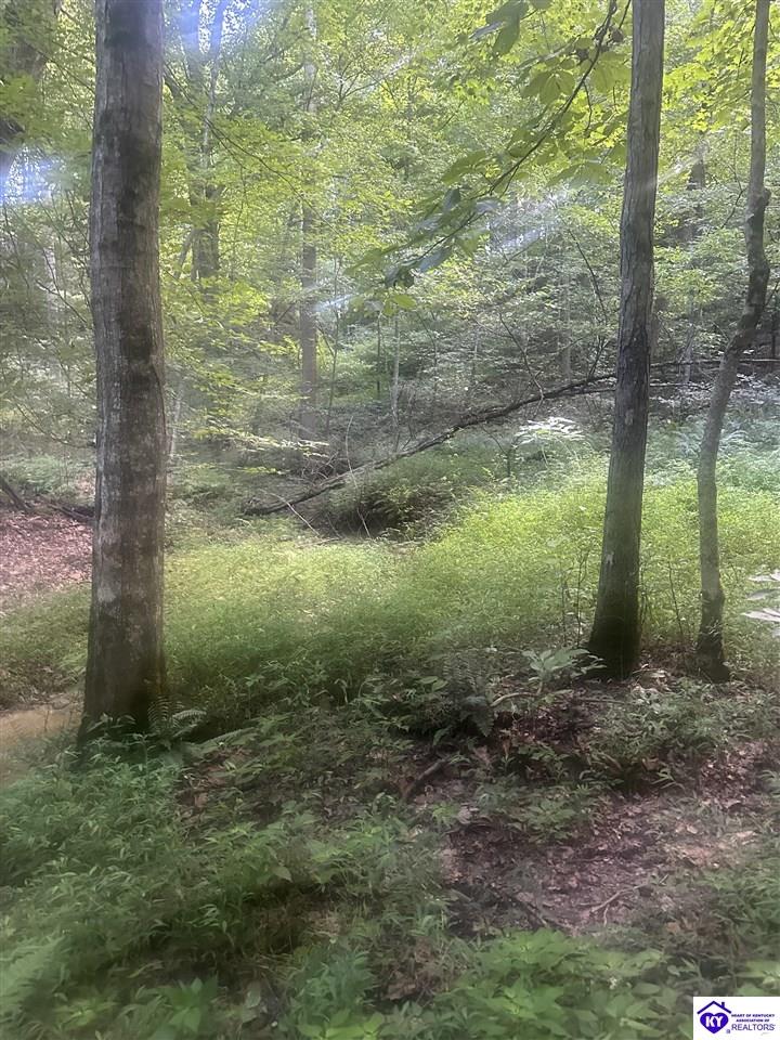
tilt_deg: -3.6
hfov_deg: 56.8
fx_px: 721
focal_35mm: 24
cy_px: 520
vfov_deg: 71.6
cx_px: 390
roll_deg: +1.4
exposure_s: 1/60
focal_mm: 6.86
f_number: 1.78
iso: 800
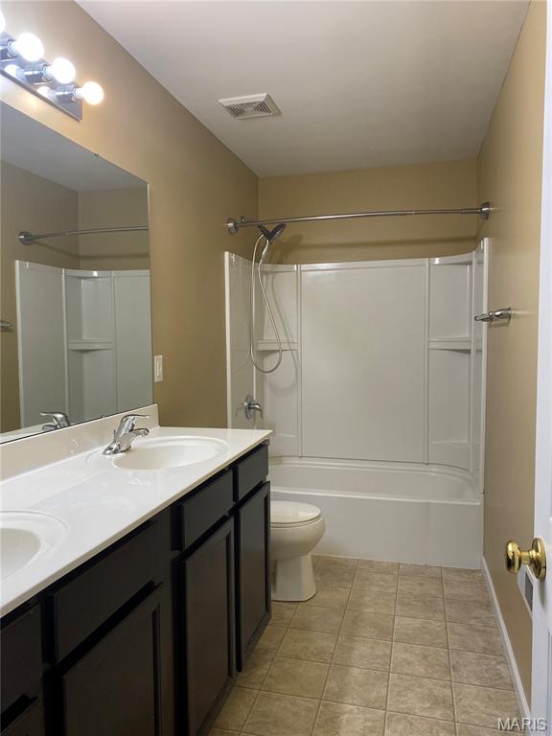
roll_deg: +1.4
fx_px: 553
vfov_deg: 67.3
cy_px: 368
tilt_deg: -3.7
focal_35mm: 26
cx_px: 276
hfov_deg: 53.1
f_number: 1.8
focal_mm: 4.25
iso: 125
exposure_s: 1/120
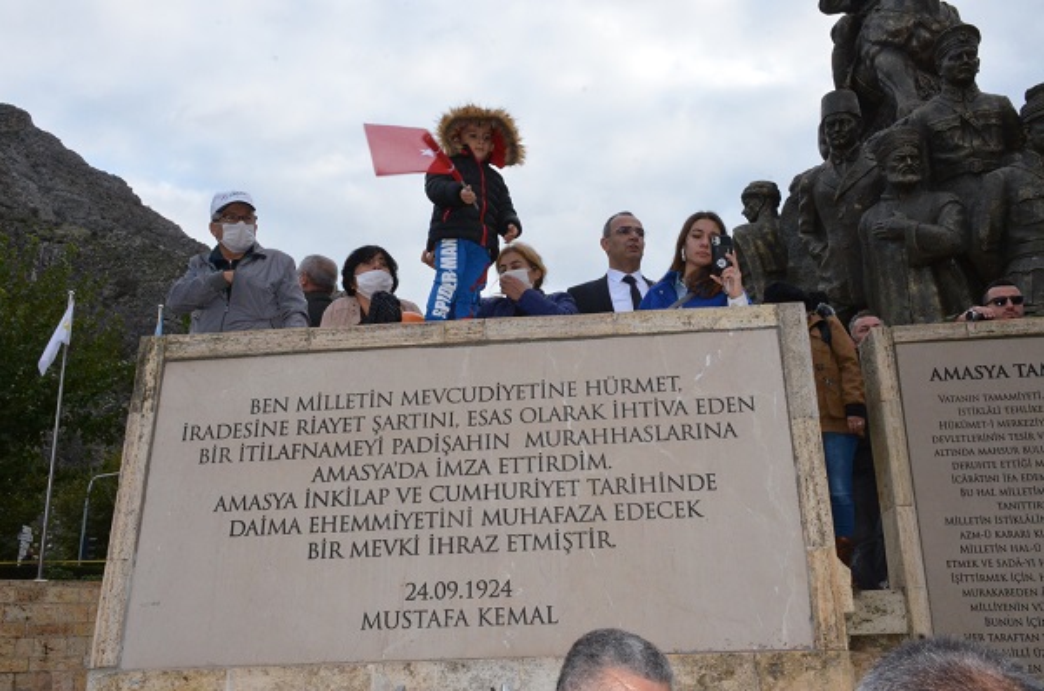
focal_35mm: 36
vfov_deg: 36.7
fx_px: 1042
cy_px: 346
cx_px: 522
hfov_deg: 53.2
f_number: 25
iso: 2500
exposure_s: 1/250
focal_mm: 24
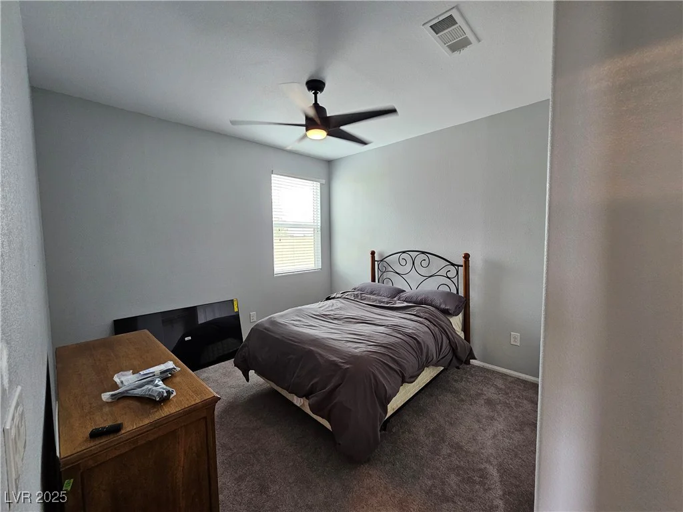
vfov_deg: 89.9
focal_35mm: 13
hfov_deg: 106.2
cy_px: 256
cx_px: 342
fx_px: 256
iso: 200
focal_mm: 2.2
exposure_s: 1/60
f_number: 2.2
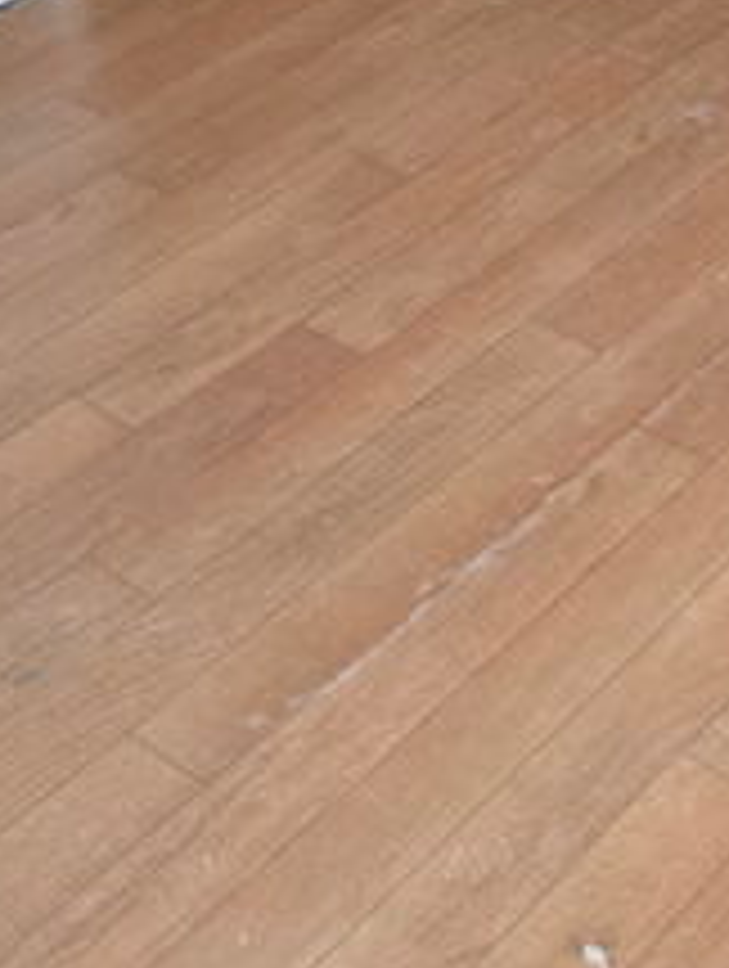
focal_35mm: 82
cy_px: -531
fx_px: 2296
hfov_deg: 16.6
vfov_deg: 20.1
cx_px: 1058
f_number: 1.7
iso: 320
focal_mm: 6.3
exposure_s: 1/120
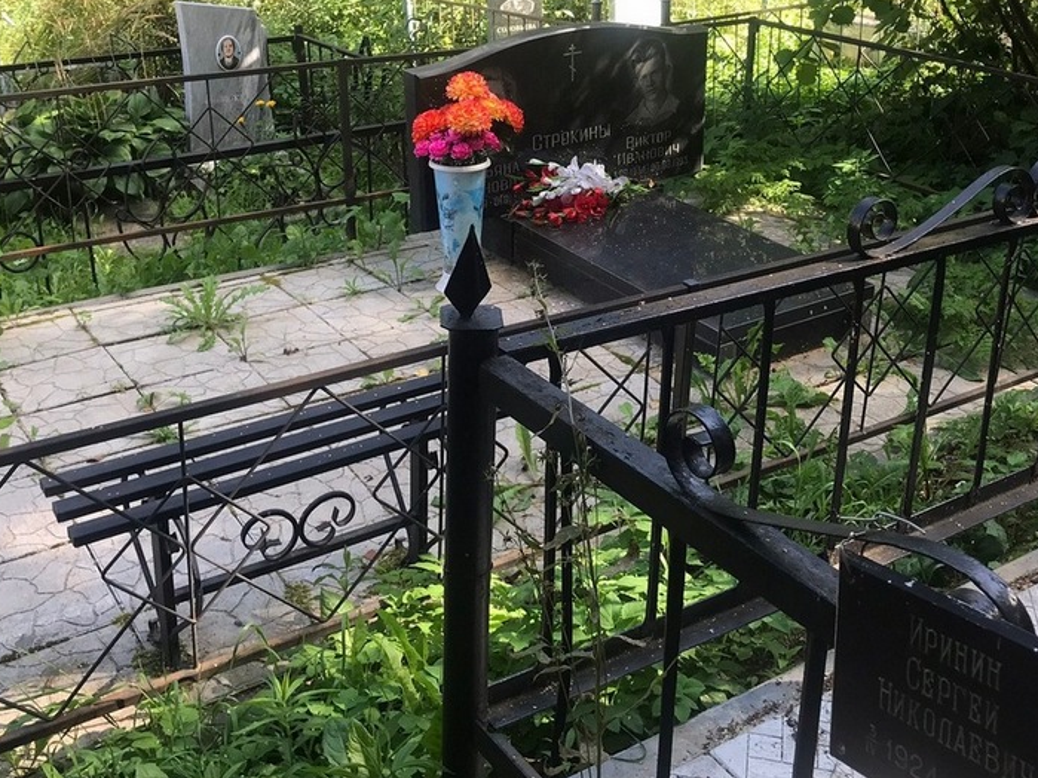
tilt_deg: -20.0
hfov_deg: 45.8
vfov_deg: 34.7
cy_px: 233
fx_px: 1229
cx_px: 524
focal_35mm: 41
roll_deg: -1.1
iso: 20
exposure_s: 1/209
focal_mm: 3.99
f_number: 1.8
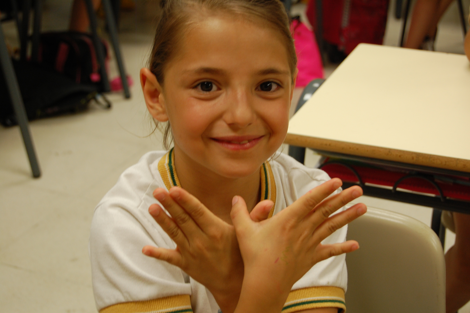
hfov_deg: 28.1
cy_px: 156
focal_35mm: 72
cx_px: 235
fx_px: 939
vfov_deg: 18.9
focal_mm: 48
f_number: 5.6
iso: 450
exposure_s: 1/30
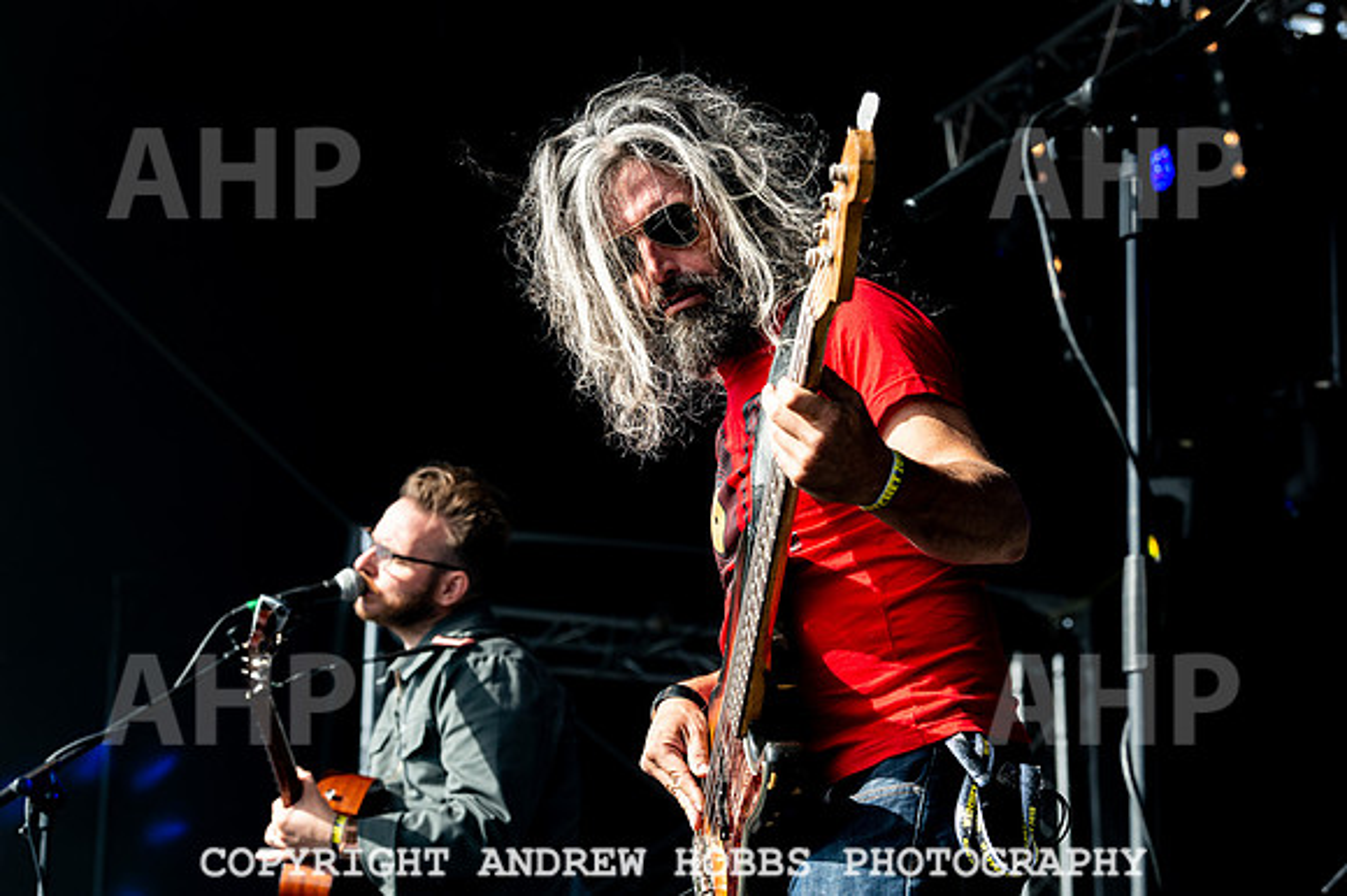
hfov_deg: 23.7
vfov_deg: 15.9
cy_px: 448
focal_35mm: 86
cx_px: 674
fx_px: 3216
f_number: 5.6
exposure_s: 1/640
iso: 400
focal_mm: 86
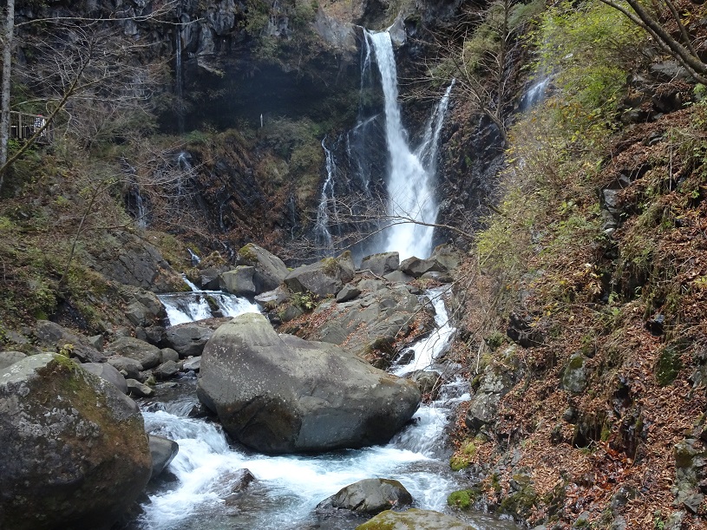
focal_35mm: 40
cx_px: 354
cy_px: 265
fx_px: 817
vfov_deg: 36.0
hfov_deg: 46.8
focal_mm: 6.8
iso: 200
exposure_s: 1/40
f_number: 4
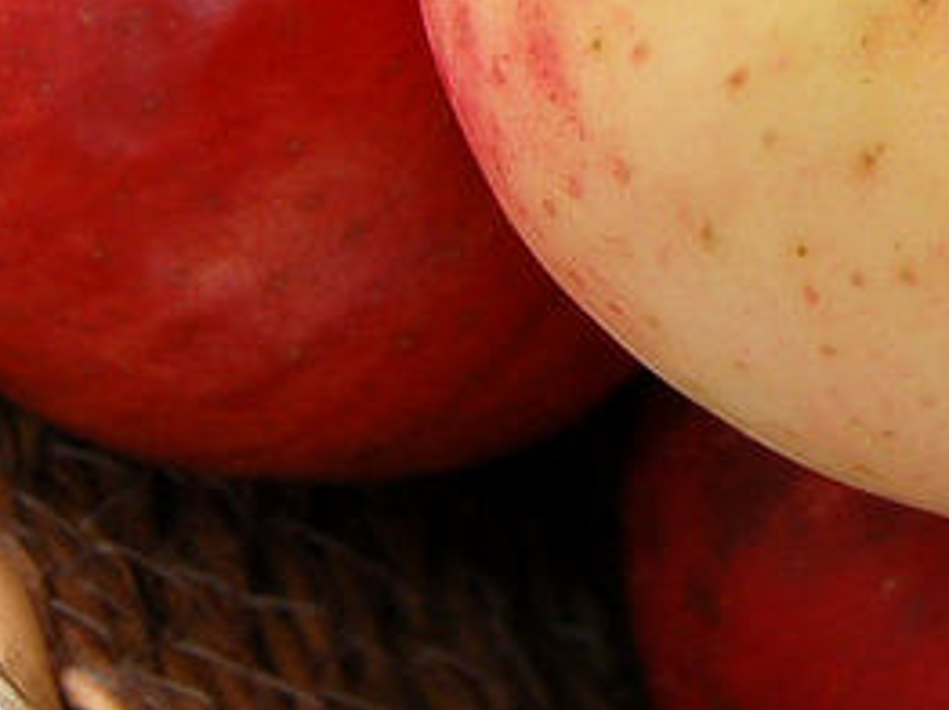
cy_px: -534
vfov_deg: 5.5
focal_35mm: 264
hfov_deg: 7.3
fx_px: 7231
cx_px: 1561
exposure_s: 1/125
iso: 400
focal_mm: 40
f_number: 5.6
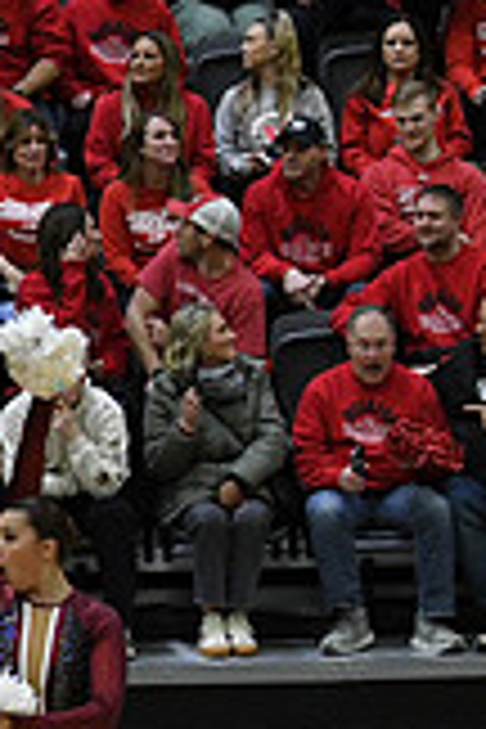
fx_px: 7634
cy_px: 754
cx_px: -806
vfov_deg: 5.5
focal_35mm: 377
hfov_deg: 3.6
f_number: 4
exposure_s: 1/500
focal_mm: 70
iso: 4000
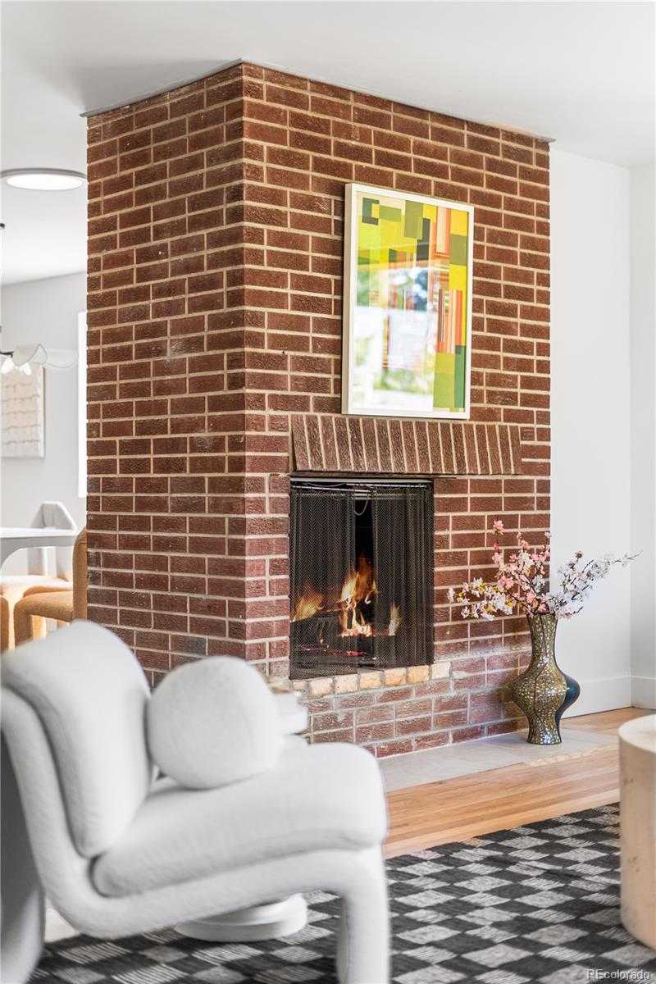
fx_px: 1367
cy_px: 492
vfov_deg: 39.6
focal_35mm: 50
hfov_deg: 27.0
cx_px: 328
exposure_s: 1/40
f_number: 1.8
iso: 640
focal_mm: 50
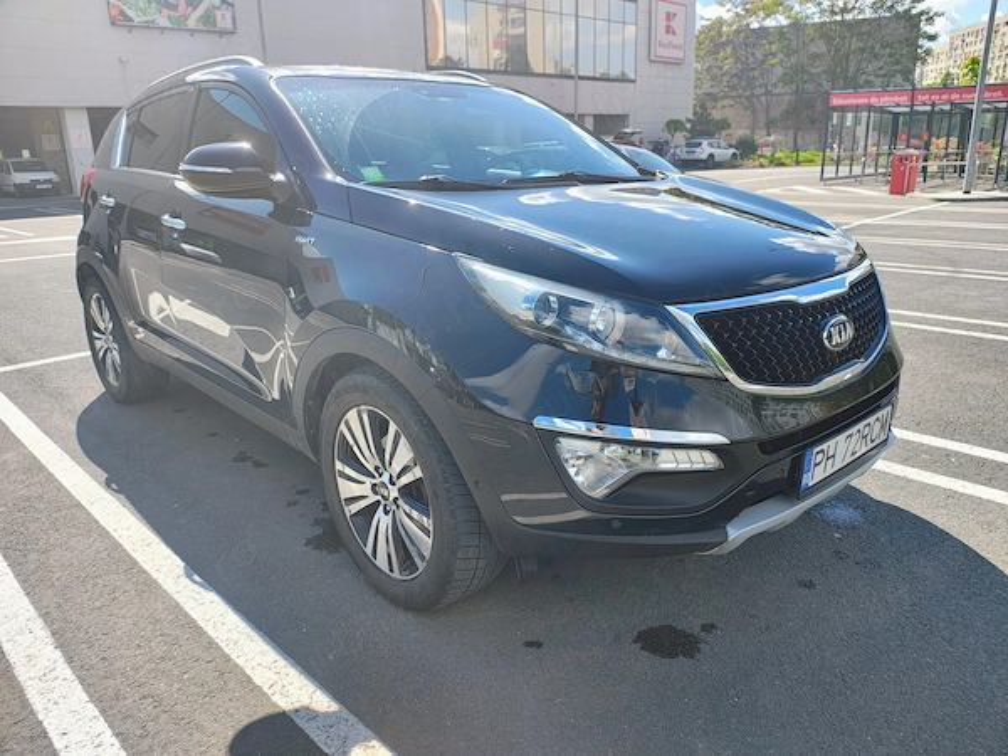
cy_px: 378
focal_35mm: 25
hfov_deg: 69.4
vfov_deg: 54.9
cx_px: 504
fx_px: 728
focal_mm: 5.89
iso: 100
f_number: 1.4
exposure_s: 1/630
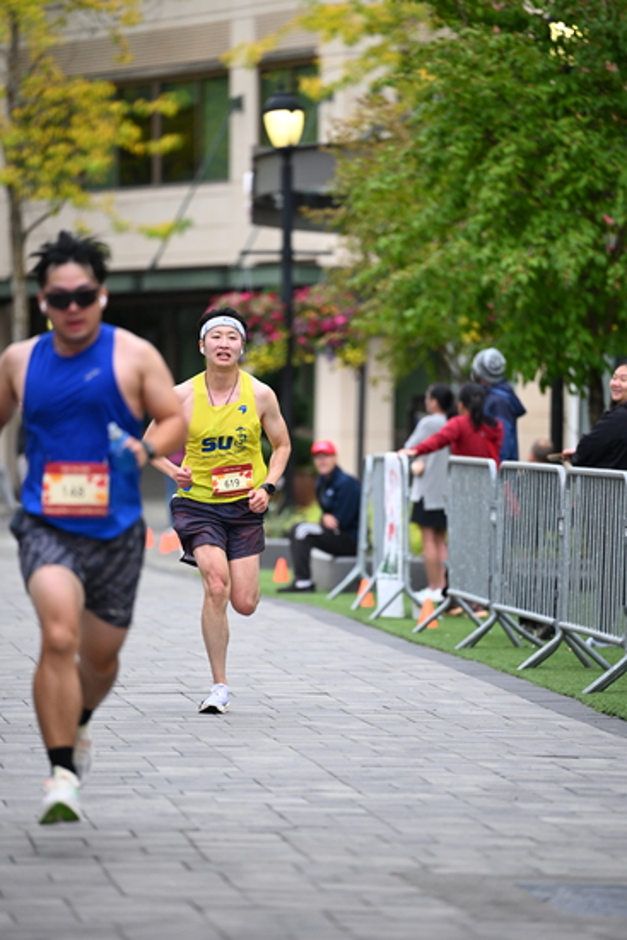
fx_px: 5221
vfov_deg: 10.3
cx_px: 314
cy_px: 470
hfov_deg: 6.9
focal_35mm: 200
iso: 1000
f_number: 2.8
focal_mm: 200
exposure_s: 1/1600
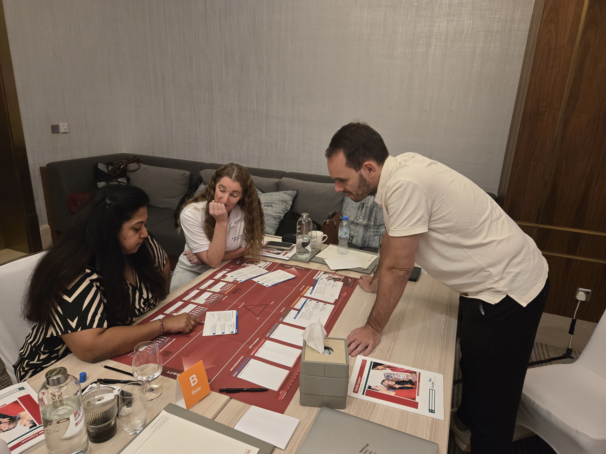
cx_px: 303
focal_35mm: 23
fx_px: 403
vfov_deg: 58.9
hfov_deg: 73.9
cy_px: 227
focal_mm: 5.4
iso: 640
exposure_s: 1/100
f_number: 1.8
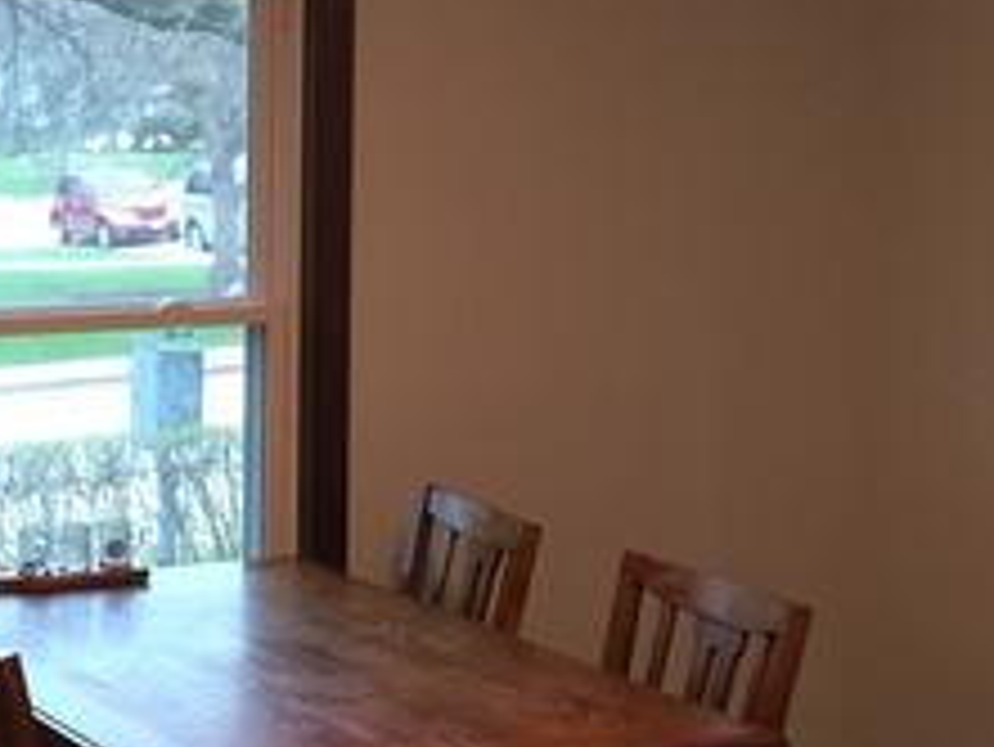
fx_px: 2413
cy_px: 477
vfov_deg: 17.6
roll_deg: +0.7
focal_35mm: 84
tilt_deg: -8.8
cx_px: -58
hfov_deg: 22.2
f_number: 2.2
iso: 125
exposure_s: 1/30
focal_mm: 4.15
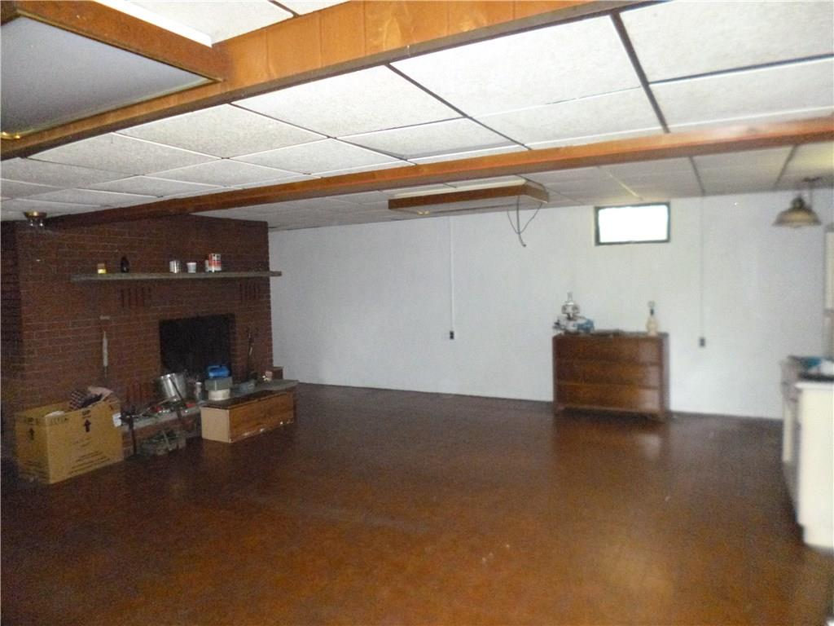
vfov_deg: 56.8
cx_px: 417
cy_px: 313
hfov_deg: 71.6
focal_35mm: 24
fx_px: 578
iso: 1000
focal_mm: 4.3
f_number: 2.5
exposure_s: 1/60
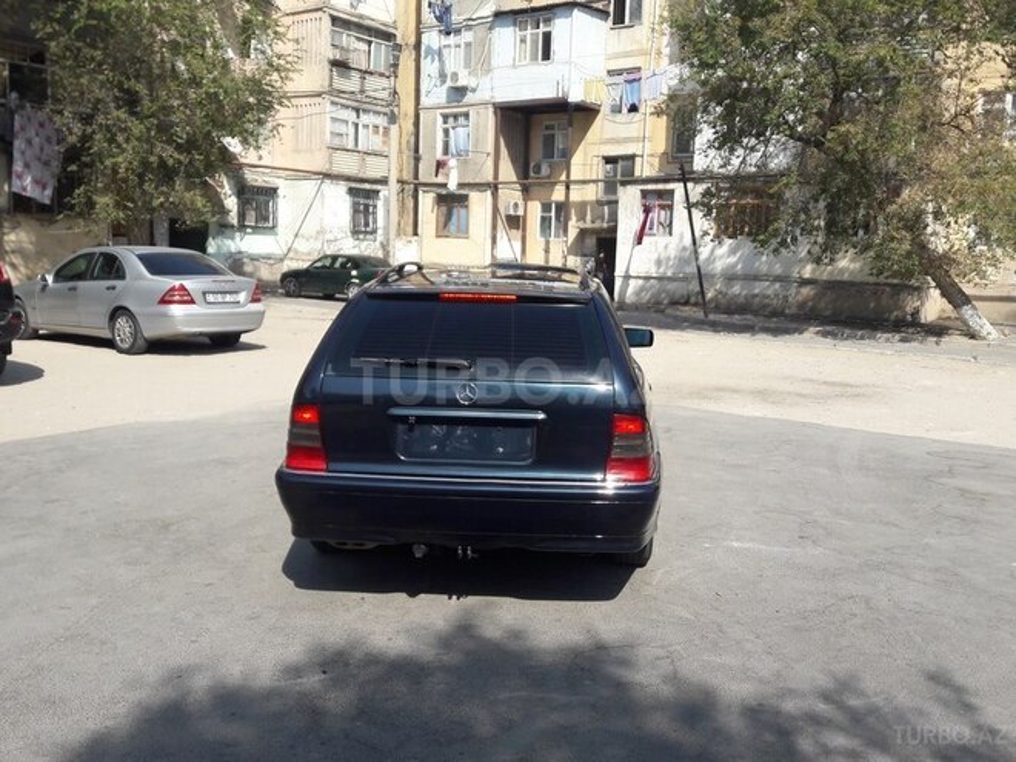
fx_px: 822
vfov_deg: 49.7
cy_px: 381
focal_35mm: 28
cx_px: 508
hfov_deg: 63.4
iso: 40
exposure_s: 1/1370
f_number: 1.9
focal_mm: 3.7
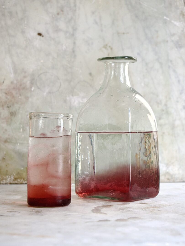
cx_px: 92
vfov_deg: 27.0
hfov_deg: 20.4
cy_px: 123
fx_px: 513
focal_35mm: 72
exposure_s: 1/80
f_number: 3.9
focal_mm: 36
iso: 320
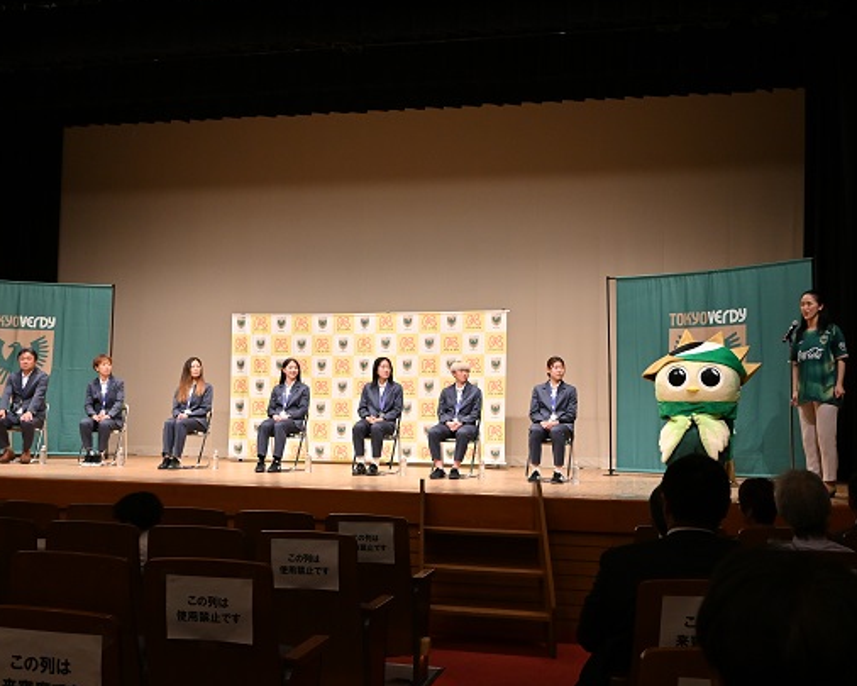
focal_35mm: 37
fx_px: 946
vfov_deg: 39.9
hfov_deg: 48.7
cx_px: 423
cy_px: 340
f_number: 6.3
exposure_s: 1/100
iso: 1000
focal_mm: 21.5
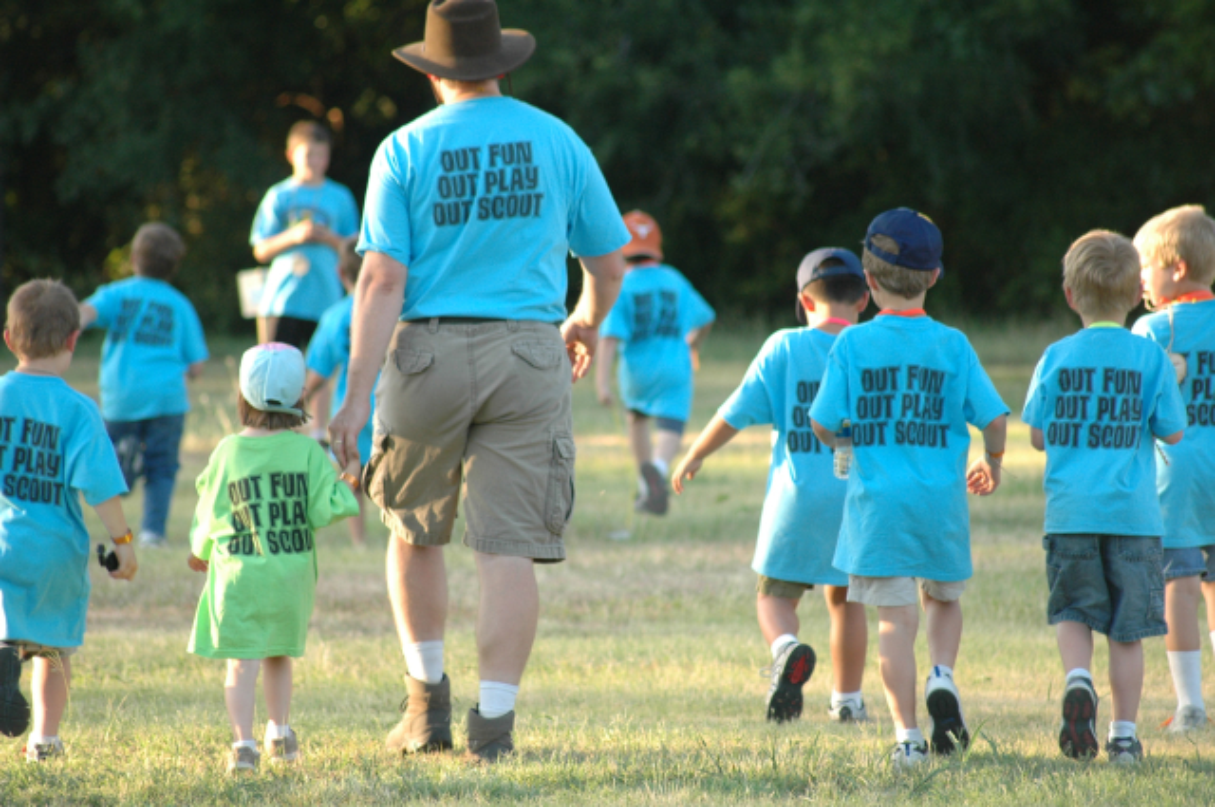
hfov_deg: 7.1
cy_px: 404
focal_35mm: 292
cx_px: 608
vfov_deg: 4.7
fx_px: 9859
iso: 320
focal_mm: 195
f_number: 5
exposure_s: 1/200
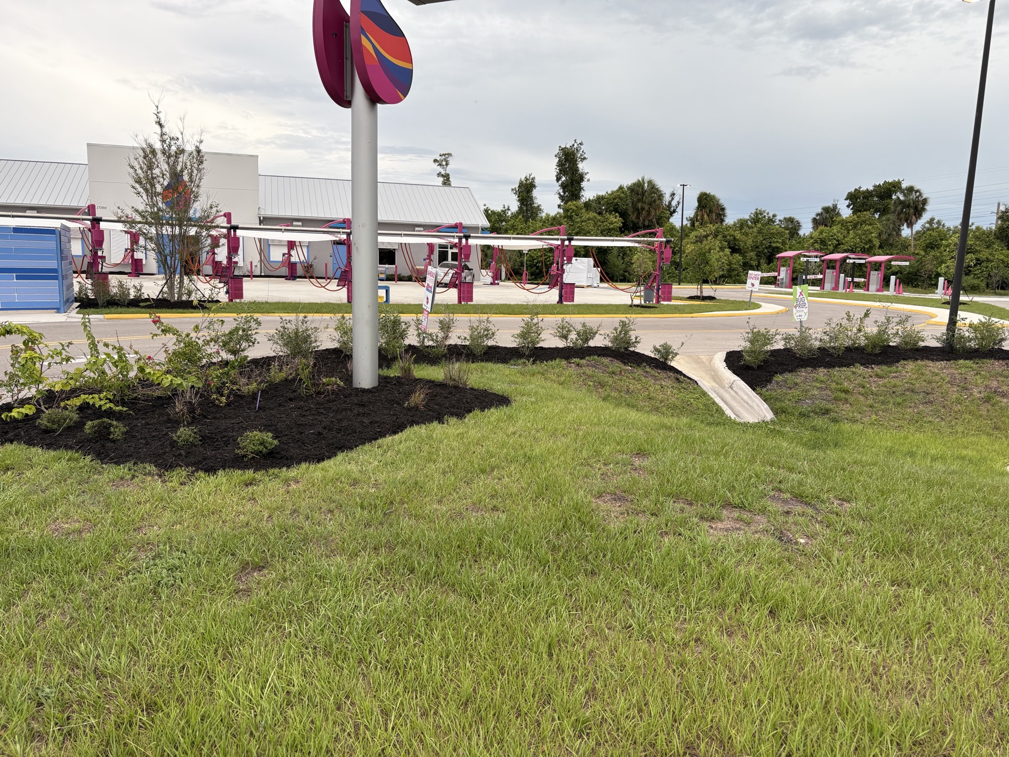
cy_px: 378
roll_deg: -1.1
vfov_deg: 53.1
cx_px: 504
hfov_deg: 67.3
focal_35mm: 26
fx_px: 758
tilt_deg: -4.1
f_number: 1.6
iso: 50
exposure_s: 1/468
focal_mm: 5.96
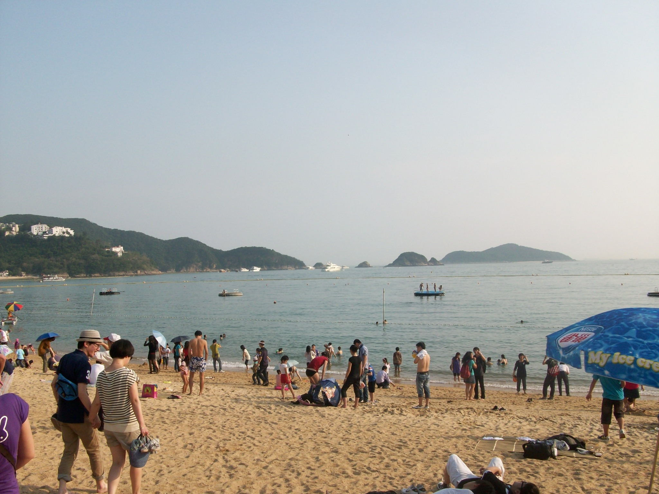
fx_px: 647
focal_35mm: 34
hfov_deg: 54.0
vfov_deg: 41.8
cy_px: 247
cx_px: 330
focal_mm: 5.7
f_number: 5.5
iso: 64
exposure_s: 1/296
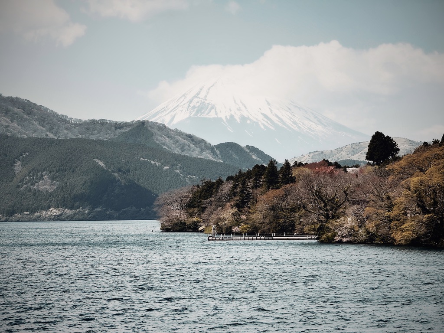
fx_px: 1539
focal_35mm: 120
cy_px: 166
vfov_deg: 12.3
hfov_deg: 16.4
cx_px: 222
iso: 50
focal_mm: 15.66
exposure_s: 1/2525
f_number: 2.8
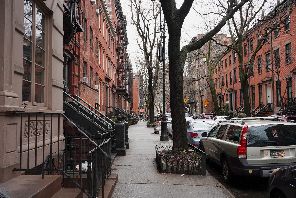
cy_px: 99
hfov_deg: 63.7
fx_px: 238
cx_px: 148
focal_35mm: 29
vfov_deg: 45.0
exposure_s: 1/100
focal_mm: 29
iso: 400
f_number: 8
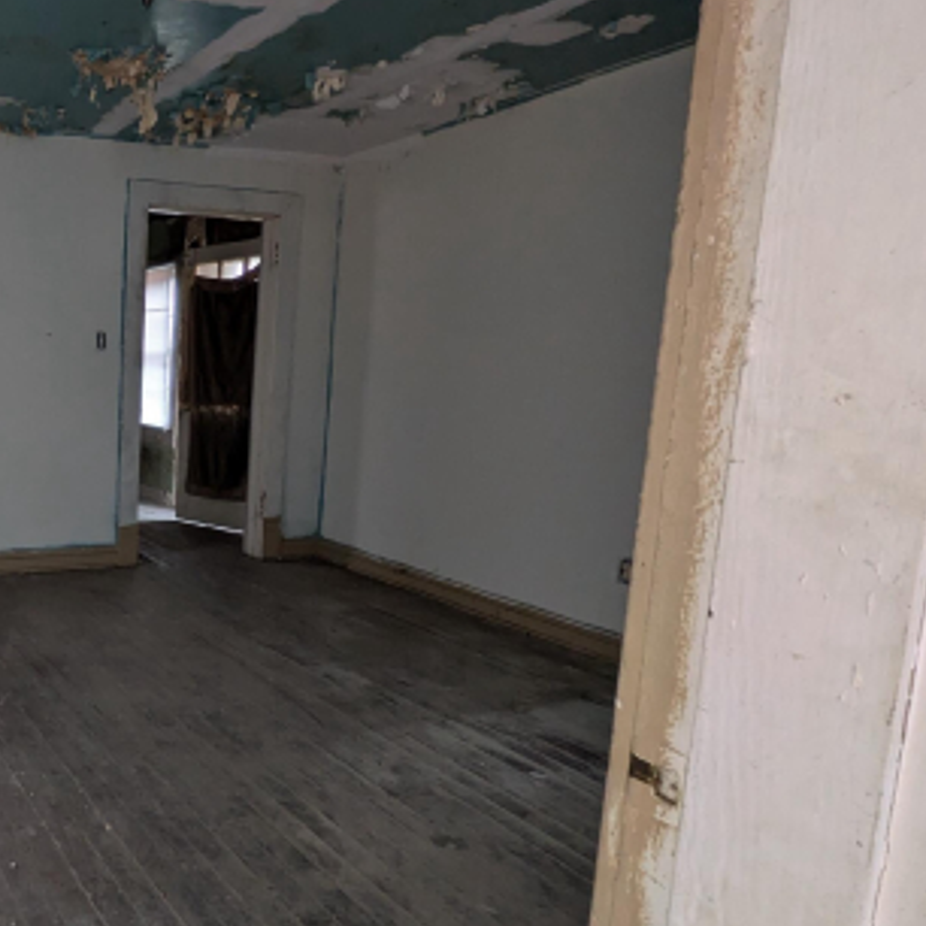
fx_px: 817
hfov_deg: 47.4
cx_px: -29
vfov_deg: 59.1
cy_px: 466
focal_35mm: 27
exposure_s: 1/50
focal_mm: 1.83
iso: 231
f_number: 2.2
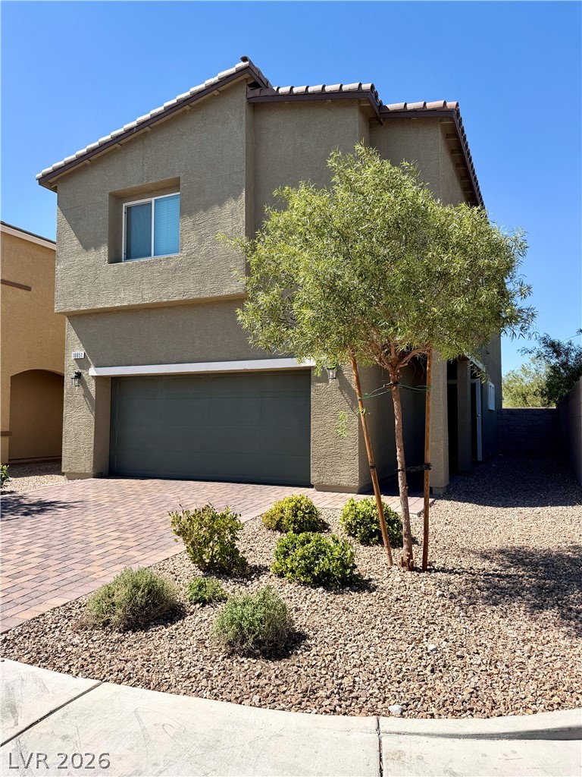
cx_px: 291
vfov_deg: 71.6
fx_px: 538
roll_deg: +0.0
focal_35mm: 24
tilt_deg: +2.7
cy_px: 388
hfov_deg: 56.8
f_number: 1.78
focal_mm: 6.76
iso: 80
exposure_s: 1/3759
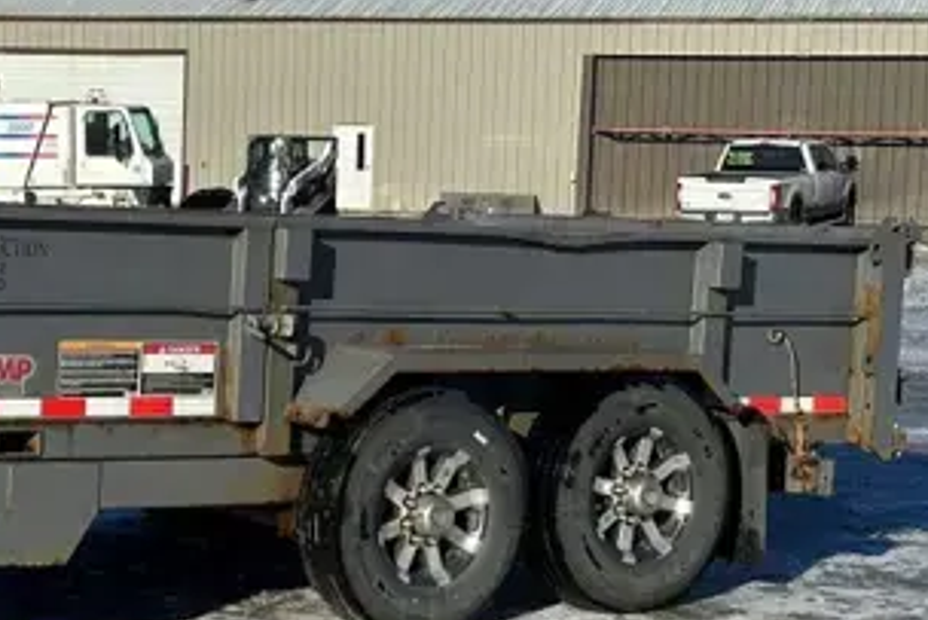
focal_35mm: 105
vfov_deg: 13.0
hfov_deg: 18.9
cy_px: 391
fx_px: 2708
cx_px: 6
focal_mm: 6.86
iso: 64
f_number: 1.78
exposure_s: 1/5556
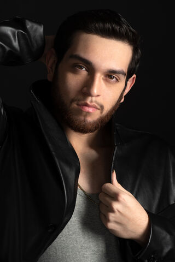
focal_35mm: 100
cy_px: 131
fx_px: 729
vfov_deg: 20.4
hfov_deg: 13.7
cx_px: 88
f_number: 5.6
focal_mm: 100
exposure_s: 1/125
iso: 400
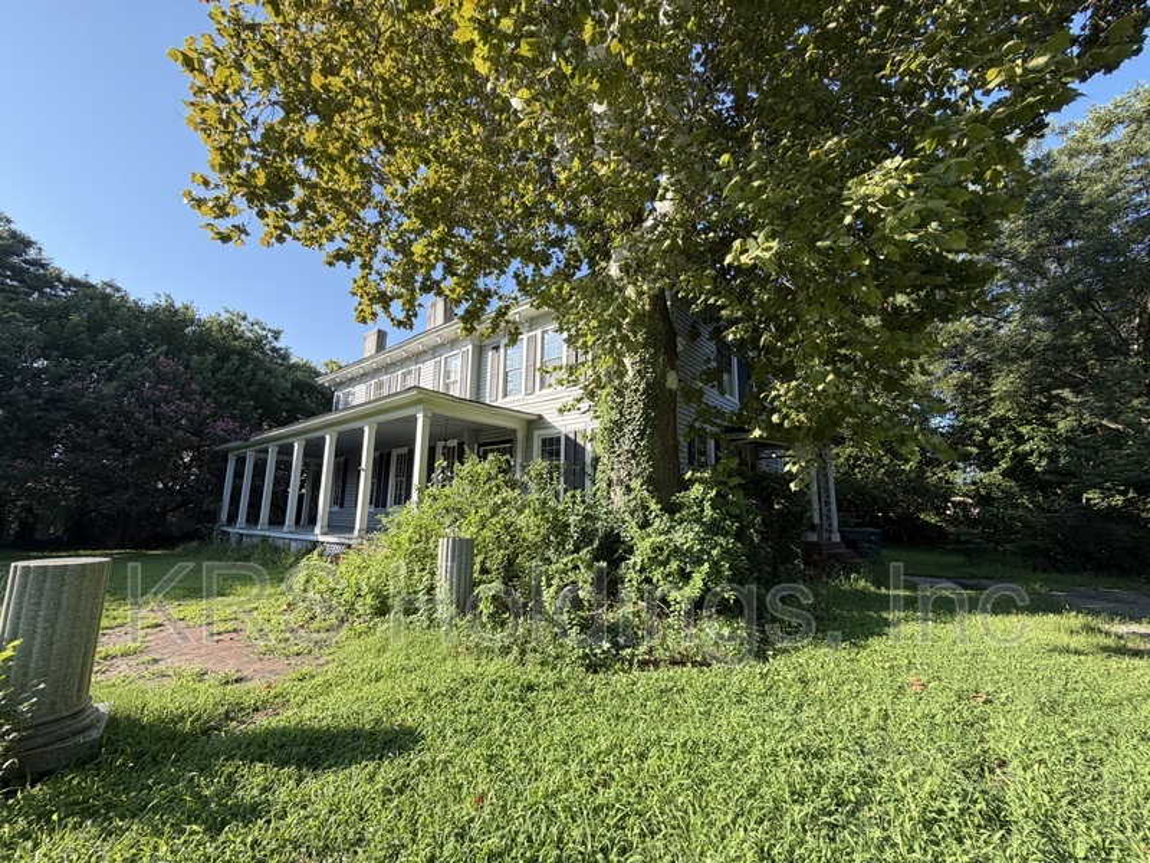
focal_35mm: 14
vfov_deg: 85.7
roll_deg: -0.2
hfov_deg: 102.1
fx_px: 465
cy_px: 432
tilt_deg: +11.1
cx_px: 575
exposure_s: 1/502
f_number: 2.2
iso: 50
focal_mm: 2.22
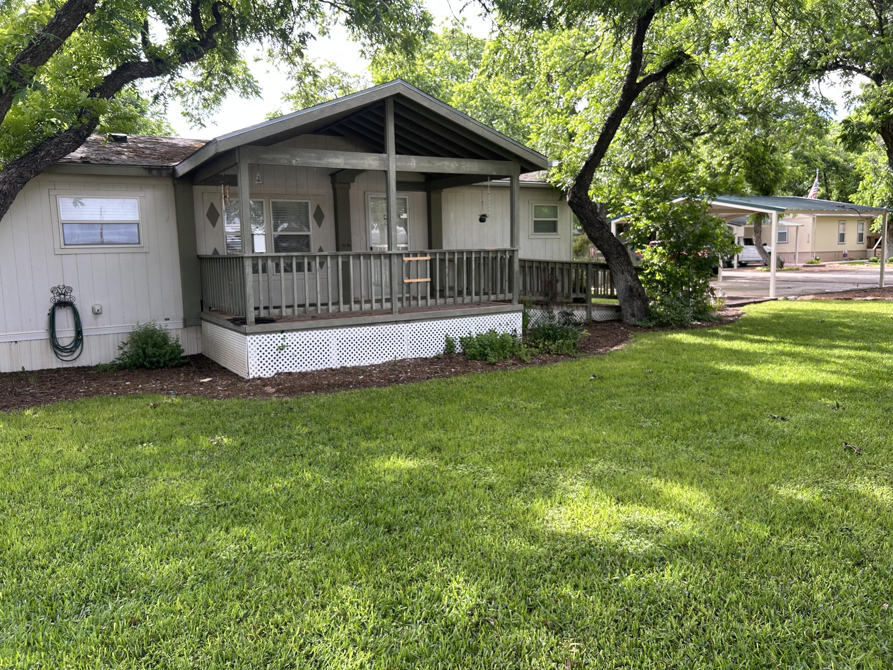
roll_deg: +2.3
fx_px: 671
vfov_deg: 53.1
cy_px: 335
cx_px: 446
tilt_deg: -7.1
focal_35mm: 26
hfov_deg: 67.3
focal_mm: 5.7
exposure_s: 1/197
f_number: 1.5
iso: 40
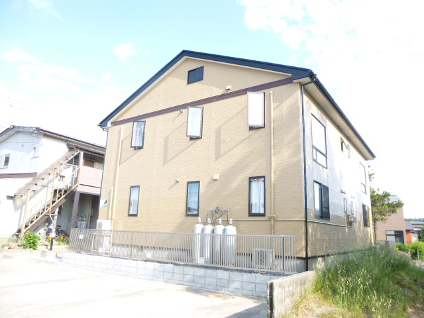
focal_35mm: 25
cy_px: 159
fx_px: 306
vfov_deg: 54.9
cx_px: 212
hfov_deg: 69.4
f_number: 3.1
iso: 100
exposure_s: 1/200
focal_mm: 4.5
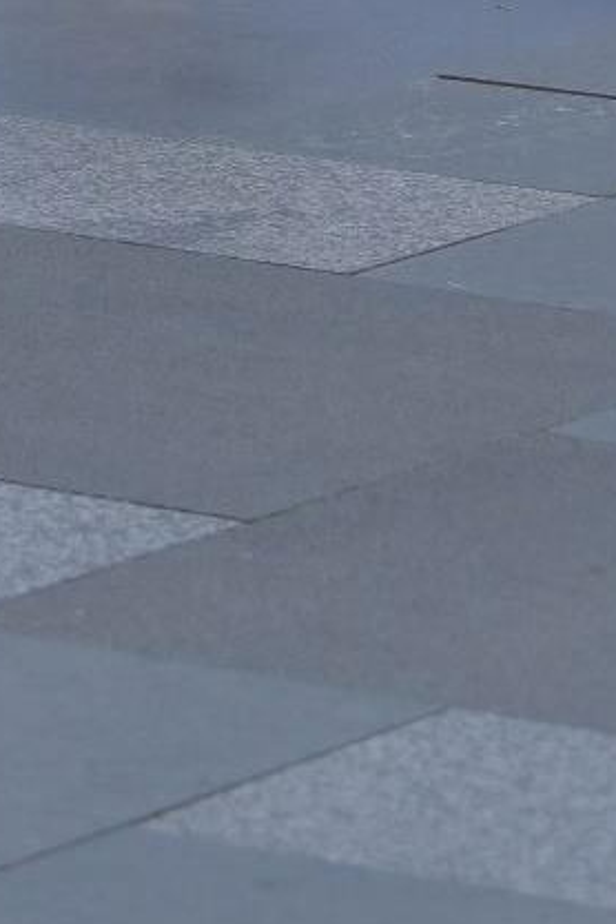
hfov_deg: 3.0
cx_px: -678
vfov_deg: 4.4
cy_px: -1560
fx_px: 11729
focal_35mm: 457
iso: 400
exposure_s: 1/1000
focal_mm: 70
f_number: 4
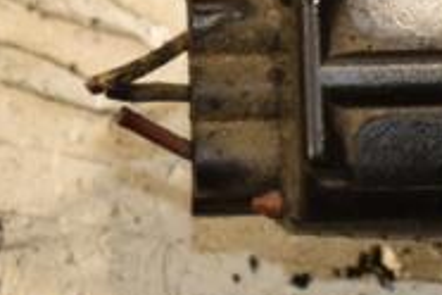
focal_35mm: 508
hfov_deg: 4.0
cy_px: 83
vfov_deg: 2.7
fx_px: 6232
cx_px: 577
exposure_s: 1/200
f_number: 7.1
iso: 800
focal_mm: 105
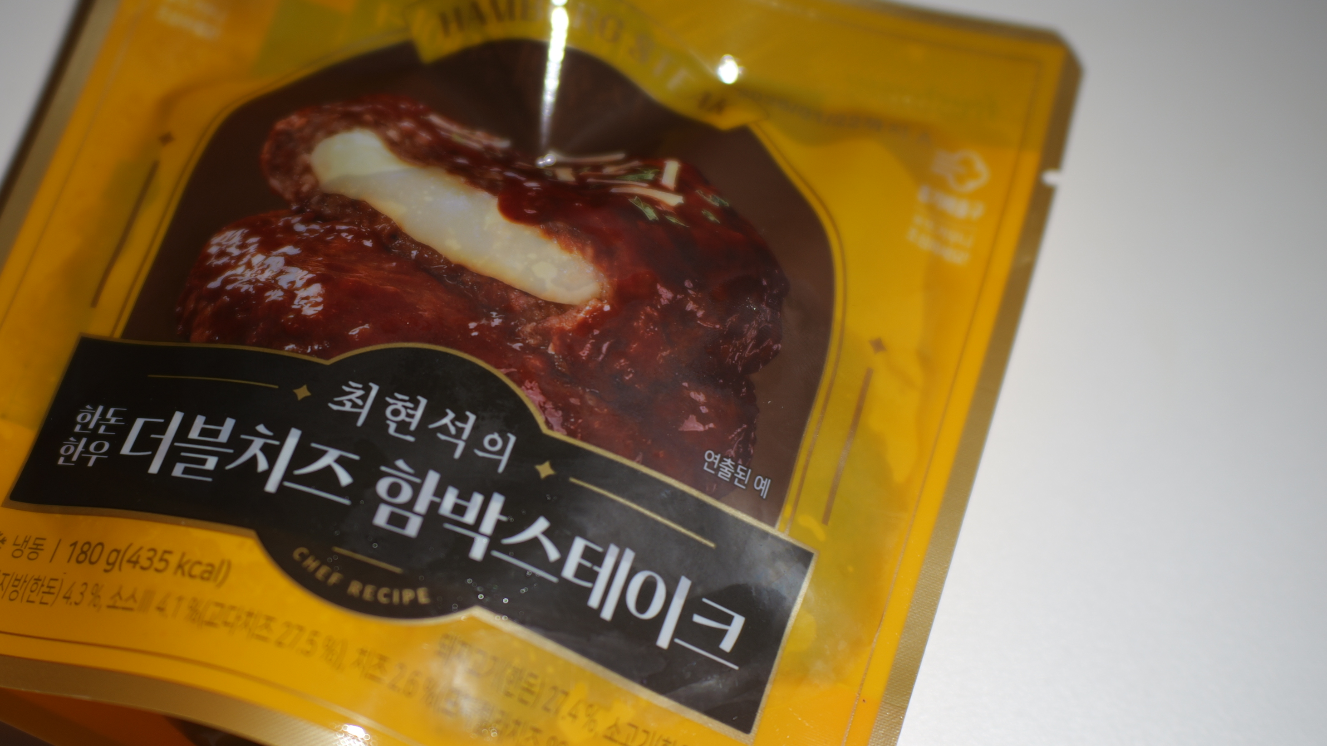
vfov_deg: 16.1
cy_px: 338
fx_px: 2639
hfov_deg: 28.0
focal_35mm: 75
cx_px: 400
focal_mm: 40
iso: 100
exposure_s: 1/100
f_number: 2
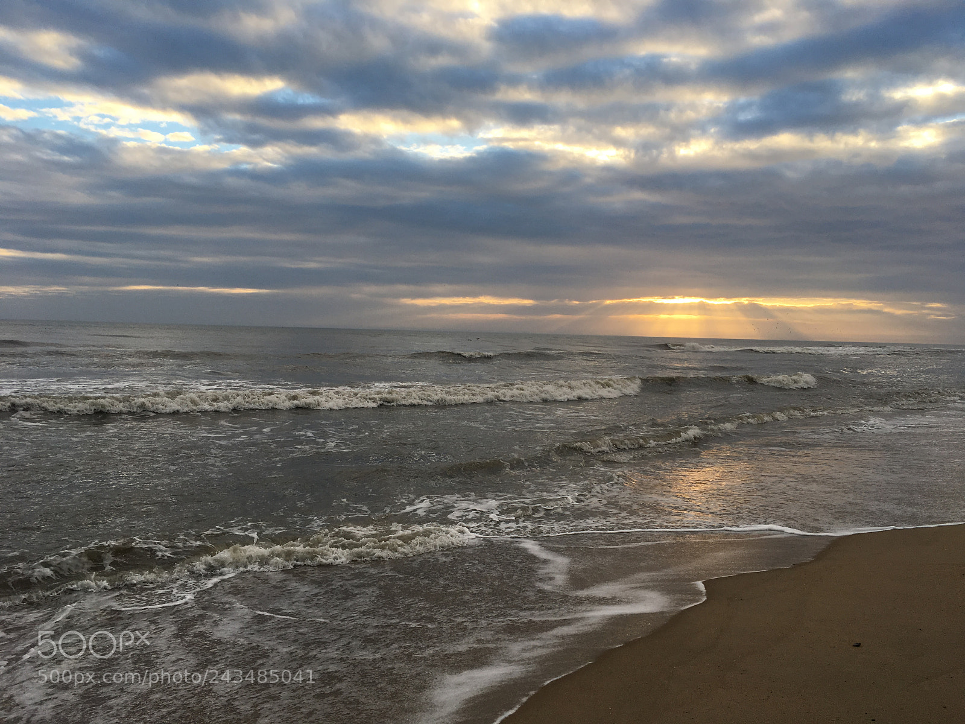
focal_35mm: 29
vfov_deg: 48.2
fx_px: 808
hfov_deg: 61.7
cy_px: 362
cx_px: 482
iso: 25
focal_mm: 4.15
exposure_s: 1/503
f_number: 2.2
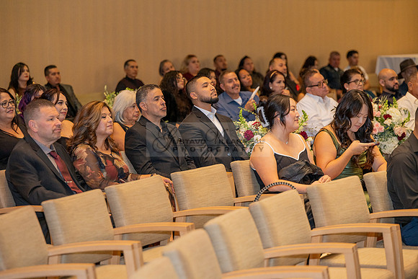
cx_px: 209
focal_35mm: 110
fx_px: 1277
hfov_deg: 18.6
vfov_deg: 12.5
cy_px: 140
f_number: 3.2
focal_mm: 110
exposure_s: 1/160
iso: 1250
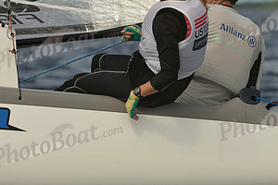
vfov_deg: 2.2
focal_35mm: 639
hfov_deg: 3.2
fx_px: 4934
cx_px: 171
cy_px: 82
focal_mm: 330
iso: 250
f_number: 8
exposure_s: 1/1000
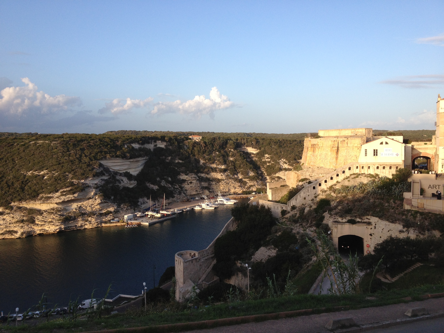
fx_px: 449
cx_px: 222
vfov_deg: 40.7
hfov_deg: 52.6
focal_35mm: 35
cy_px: 166
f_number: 2.4
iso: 64
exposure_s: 1/708
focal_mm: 4.28
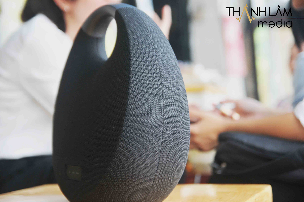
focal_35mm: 48
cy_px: 101
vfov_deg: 28.0
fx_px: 405
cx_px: 152
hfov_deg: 41.2
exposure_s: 1/250
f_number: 2.8
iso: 400
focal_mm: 32
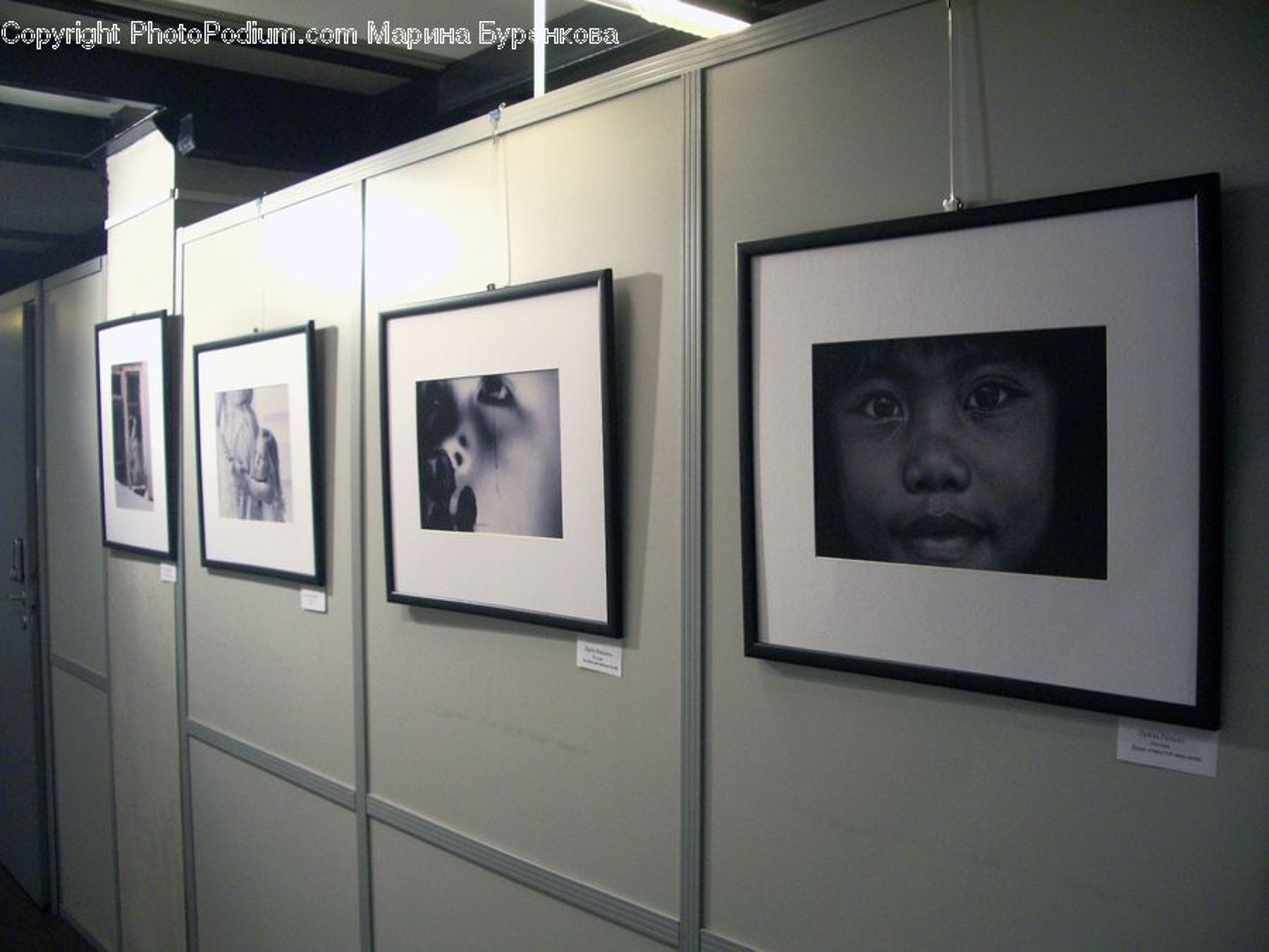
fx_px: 1283
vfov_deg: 40.7
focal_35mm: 35
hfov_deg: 52.6
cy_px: 476
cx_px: 634
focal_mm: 5.8
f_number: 2.6
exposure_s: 1/40
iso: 160
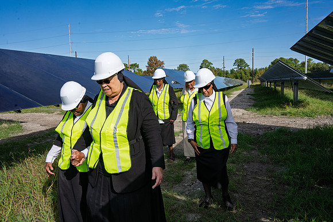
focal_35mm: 28
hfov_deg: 65.5
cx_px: 166
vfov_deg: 46.4
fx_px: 259
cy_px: 111
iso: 200
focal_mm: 28
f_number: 11
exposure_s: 1/500
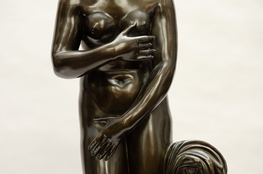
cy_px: 87
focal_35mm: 90
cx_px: 132
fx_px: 656
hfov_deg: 22.7
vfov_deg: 15.1
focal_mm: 60
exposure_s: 1/125
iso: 200
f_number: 8
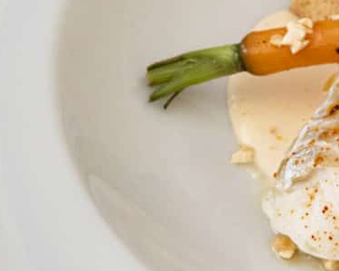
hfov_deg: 6.7
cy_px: 50
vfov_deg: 5.4
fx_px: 2890
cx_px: 413
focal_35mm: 288
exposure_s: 1/125
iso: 640
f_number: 5.6
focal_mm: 60
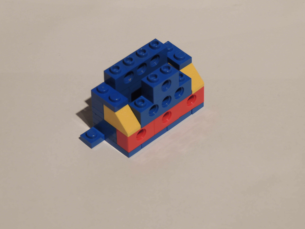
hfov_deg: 14.6
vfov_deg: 11.0
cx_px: 152
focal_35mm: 135
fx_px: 1189
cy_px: 114
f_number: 4.3
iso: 100
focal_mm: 24
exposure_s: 1/5
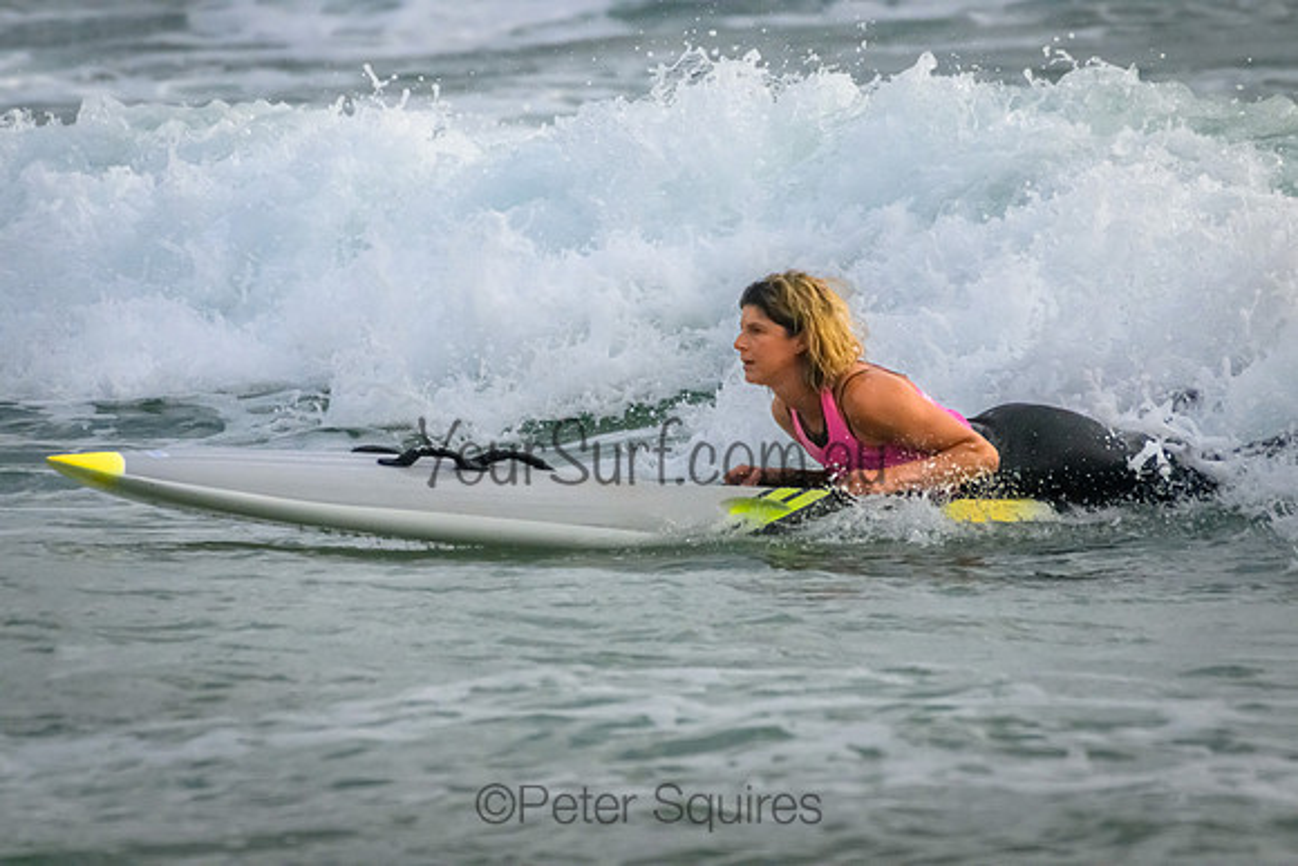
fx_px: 36062
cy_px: 433
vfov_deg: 1.4
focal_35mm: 1000
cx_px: 649
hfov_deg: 2.1
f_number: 11
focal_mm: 1000
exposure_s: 1/4000
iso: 5600
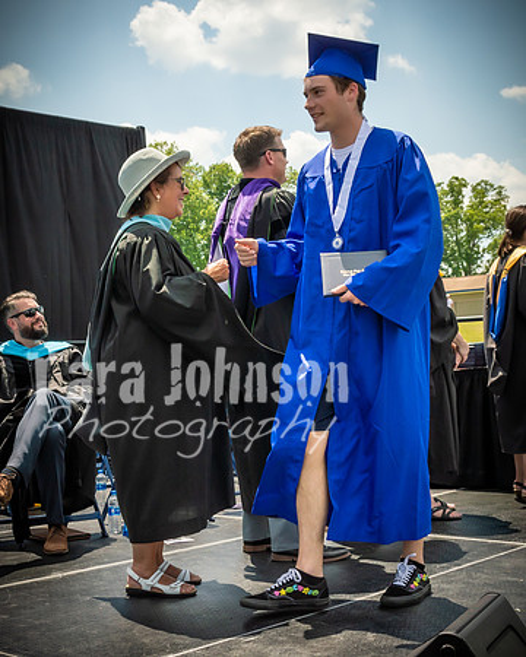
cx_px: 172
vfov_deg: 35.2
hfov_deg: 28.3
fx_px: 1035
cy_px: 359
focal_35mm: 53
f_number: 7.1
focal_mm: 19
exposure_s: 1/800
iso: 200
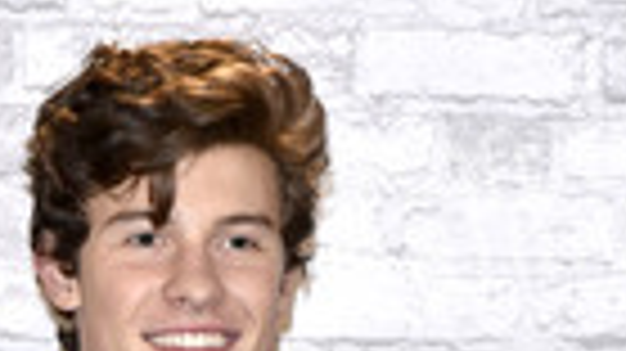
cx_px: 140
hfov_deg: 4.1
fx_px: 8776
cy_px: 882
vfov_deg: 2.3
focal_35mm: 529
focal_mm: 175
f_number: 6.3
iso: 2000
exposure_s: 1/250
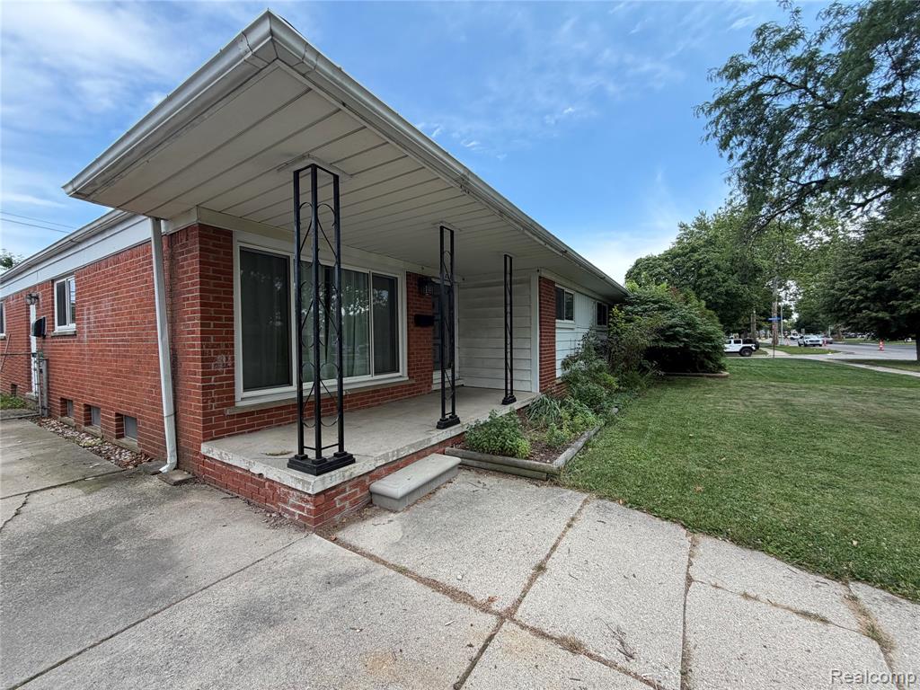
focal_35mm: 14
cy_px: 345
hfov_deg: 102.1
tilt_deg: -0.5
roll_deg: +0.6
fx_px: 372
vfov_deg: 85.7
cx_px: 460
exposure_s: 1/502
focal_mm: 2.22
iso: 50
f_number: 2.2
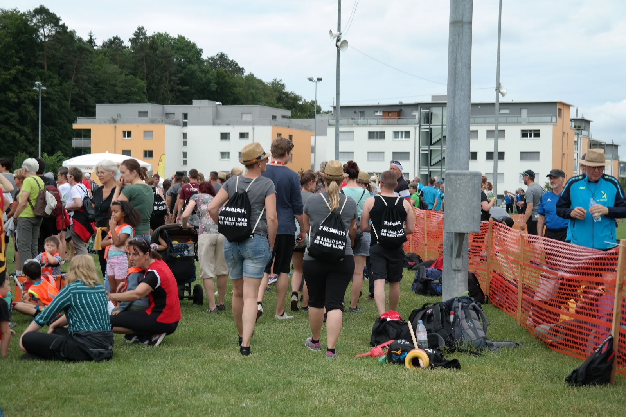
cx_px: 313
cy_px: 208
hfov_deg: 29.2
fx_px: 1200
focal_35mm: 69
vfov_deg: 19.7
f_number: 6.3
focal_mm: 45
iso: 100
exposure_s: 1/200
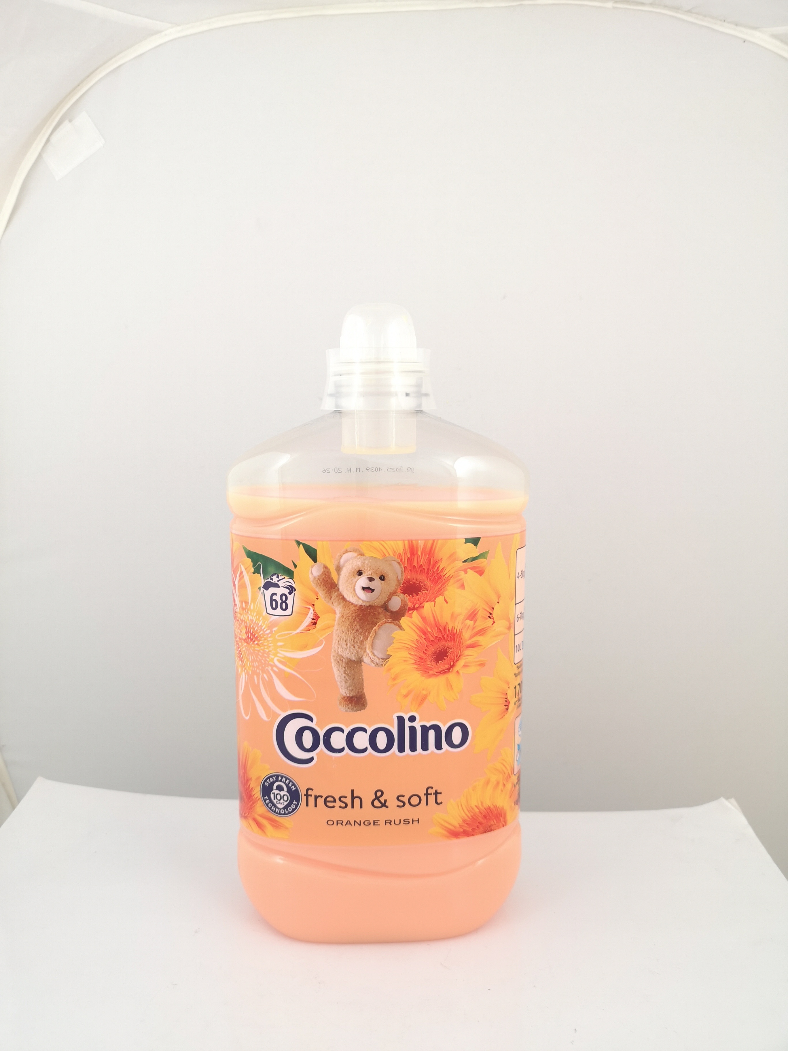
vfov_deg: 65.3
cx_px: 394
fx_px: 820
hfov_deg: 51.4
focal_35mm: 27
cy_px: 526
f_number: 1.8
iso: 50
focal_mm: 5.58
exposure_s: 1/30
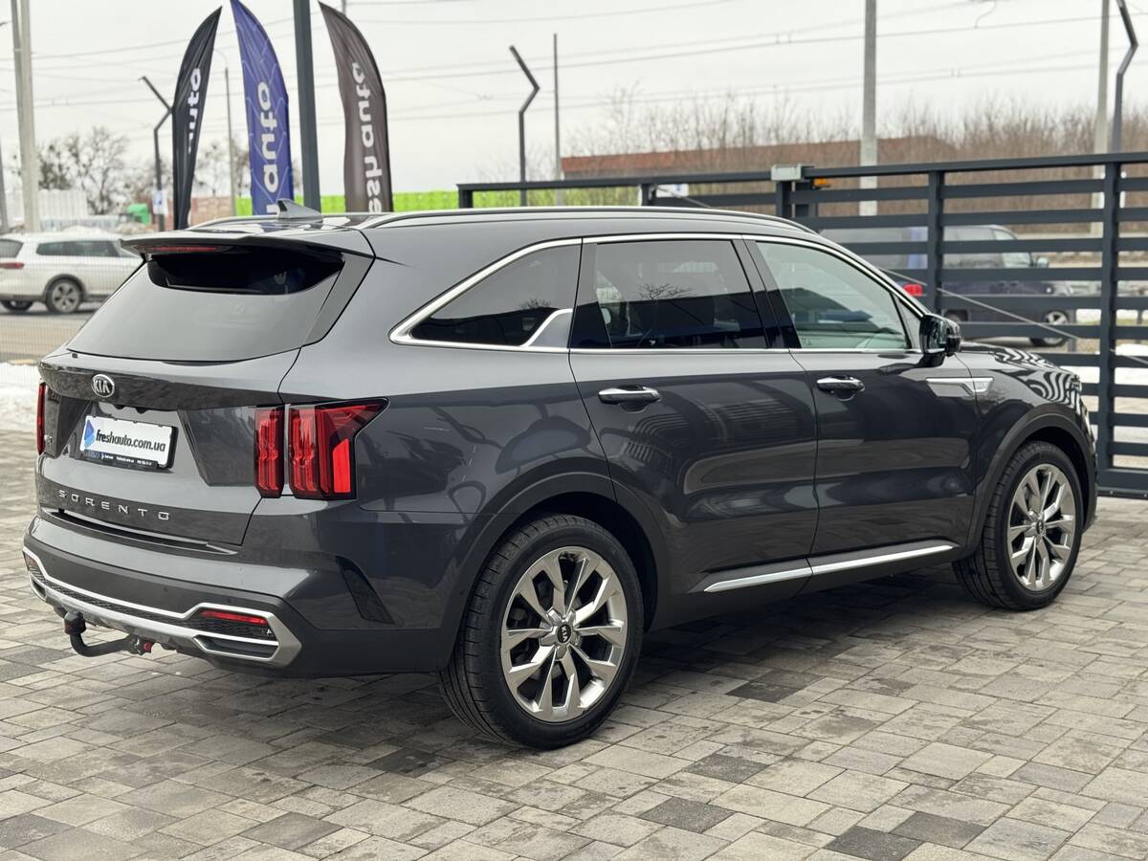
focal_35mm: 48
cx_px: 574
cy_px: 430
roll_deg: +1.9
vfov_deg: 30.3
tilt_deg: -7.3
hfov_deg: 39.7
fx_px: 1592
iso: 64
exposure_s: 1/321
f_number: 1.78
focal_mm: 6.76
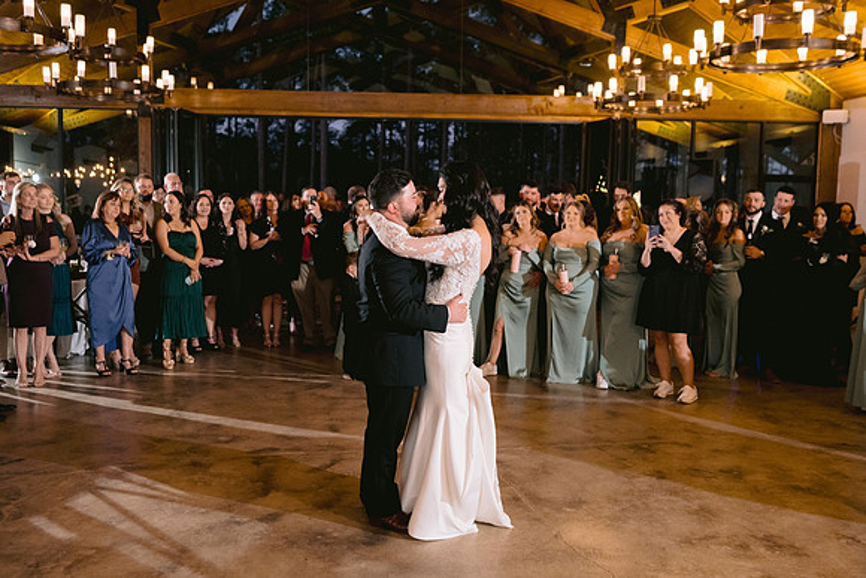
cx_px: 425
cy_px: 286
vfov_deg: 37.0
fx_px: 863
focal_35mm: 36
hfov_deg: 53.3
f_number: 3.2
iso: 1600
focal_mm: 35
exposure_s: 1/125
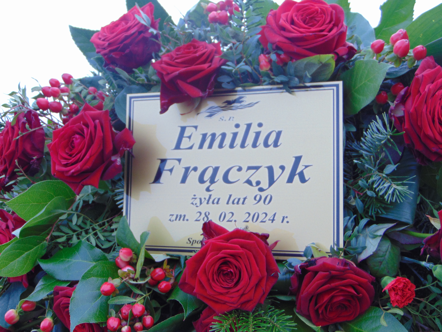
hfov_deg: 38.2
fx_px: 638
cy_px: 166
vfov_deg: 29.1
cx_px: 221
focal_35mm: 50
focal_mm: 9
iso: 100
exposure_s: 1/60
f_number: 3.5
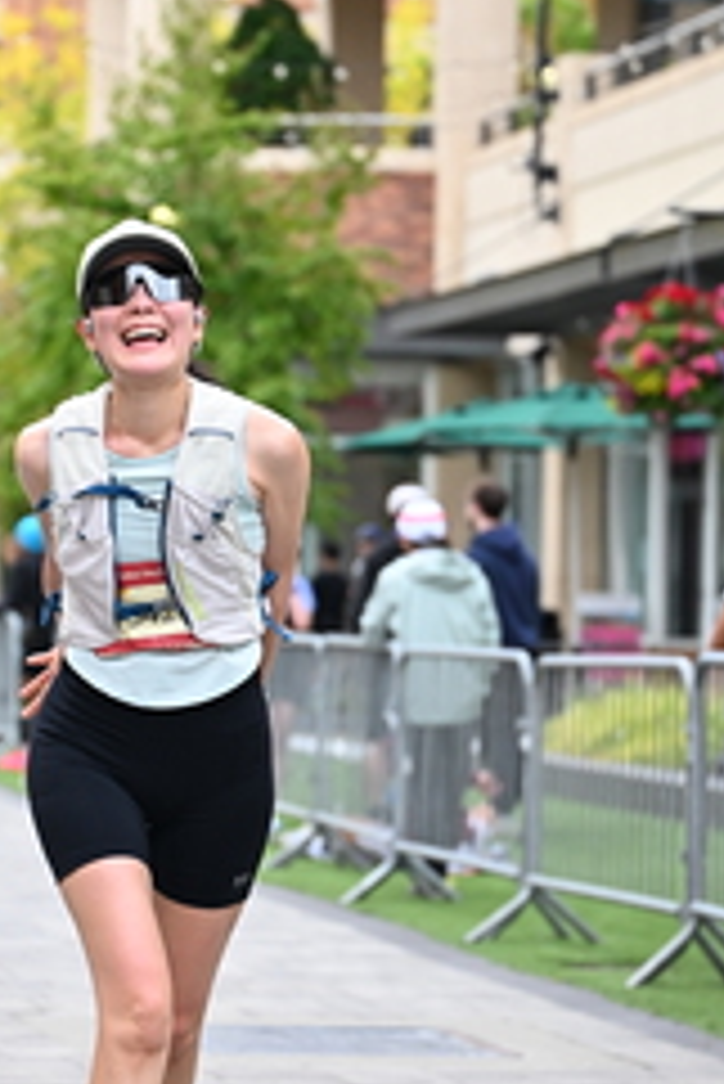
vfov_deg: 12.8
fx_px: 4819
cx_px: 110
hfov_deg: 8.6
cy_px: 526
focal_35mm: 160
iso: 640
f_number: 2.8
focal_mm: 70
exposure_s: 1/2000
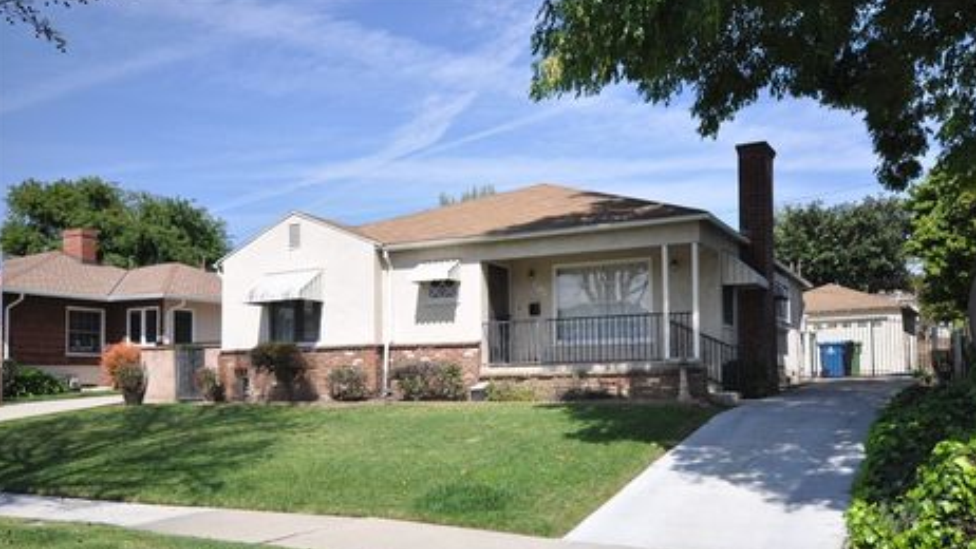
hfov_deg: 58.0
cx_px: 518
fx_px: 880
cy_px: 340
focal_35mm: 34
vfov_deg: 34.5
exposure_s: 1/640
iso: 200
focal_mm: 20
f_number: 5.6
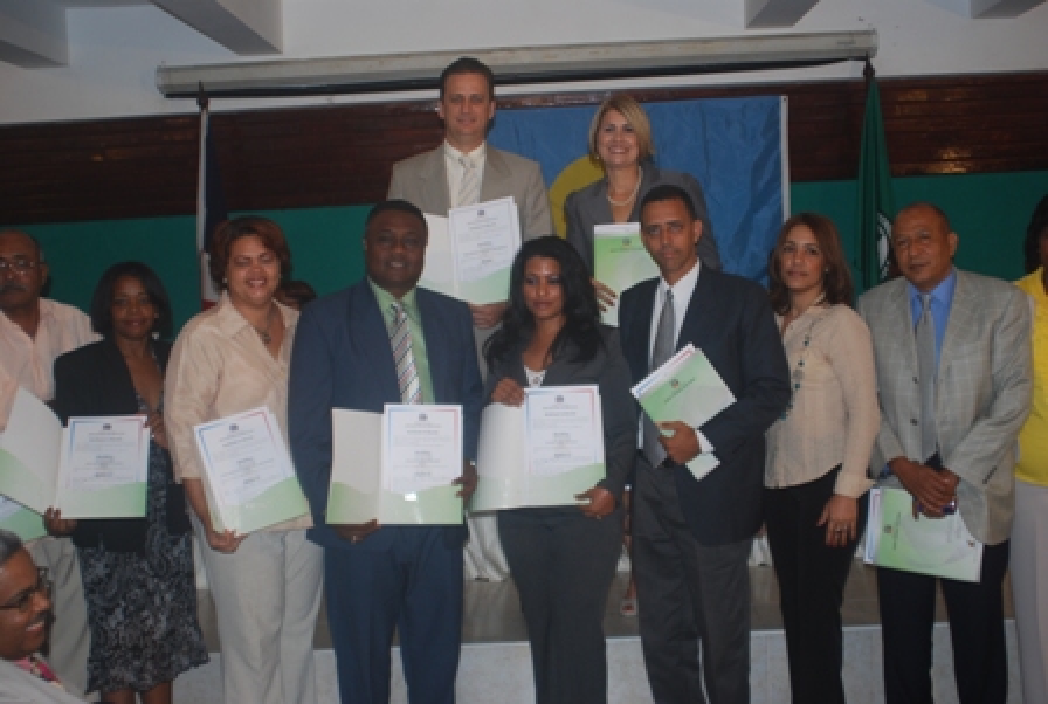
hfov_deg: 46.3
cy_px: 352
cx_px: 524
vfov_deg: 32.1
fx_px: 1226
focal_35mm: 42
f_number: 3.8
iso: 200
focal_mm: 28
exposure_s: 1/60
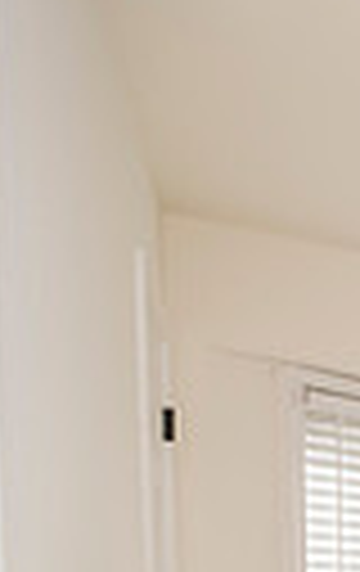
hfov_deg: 9.7
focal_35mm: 65
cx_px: 1251
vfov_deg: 27.2
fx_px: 1015
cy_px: 709
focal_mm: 14
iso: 800
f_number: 4
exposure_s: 1/500
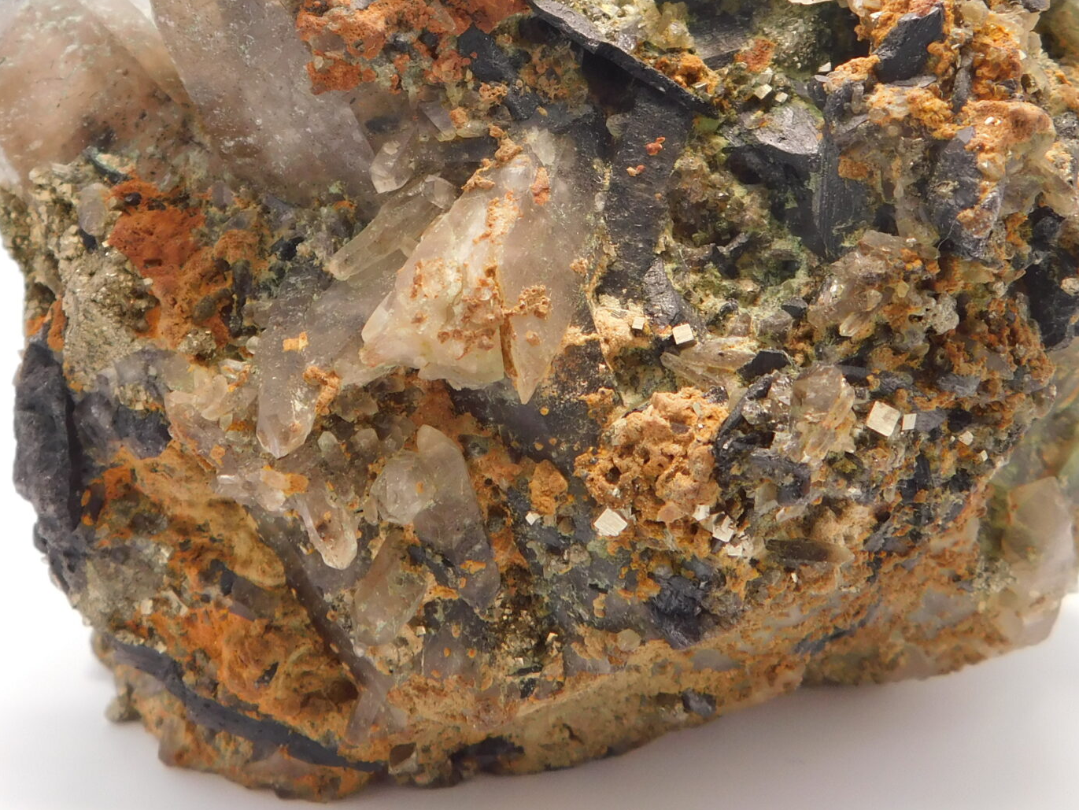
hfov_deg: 34.3
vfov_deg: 25.5
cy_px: 128
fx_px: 1746
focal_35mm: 56
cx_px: 514
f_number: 3.2
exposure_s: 1/100
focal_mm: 5.3
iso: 125
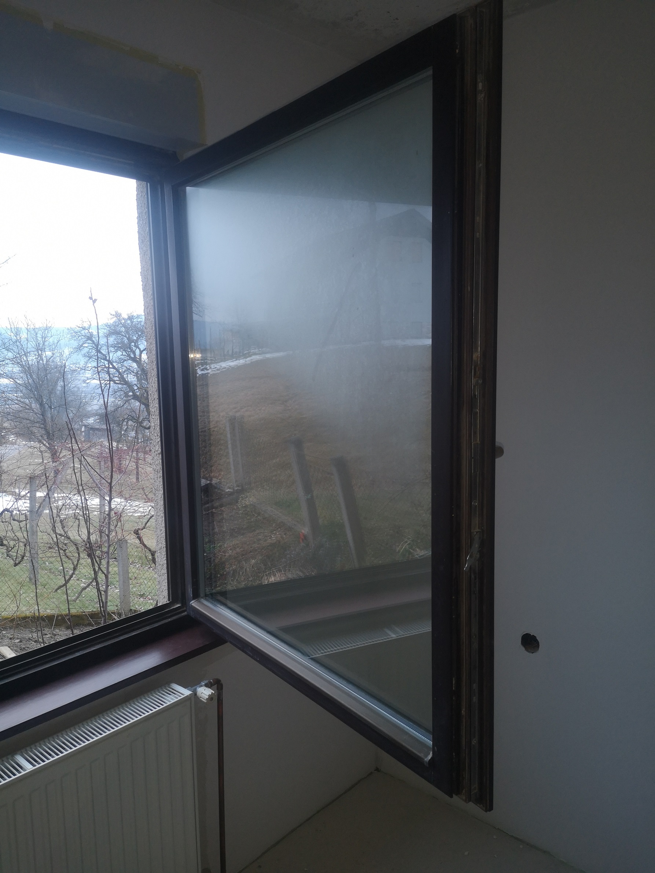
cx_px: 328
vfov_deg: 65.3
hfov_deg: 51.4
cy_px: 436
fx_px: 681
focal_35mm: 27
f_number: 1.8
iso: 64
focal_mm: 3.95
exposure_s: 1/50
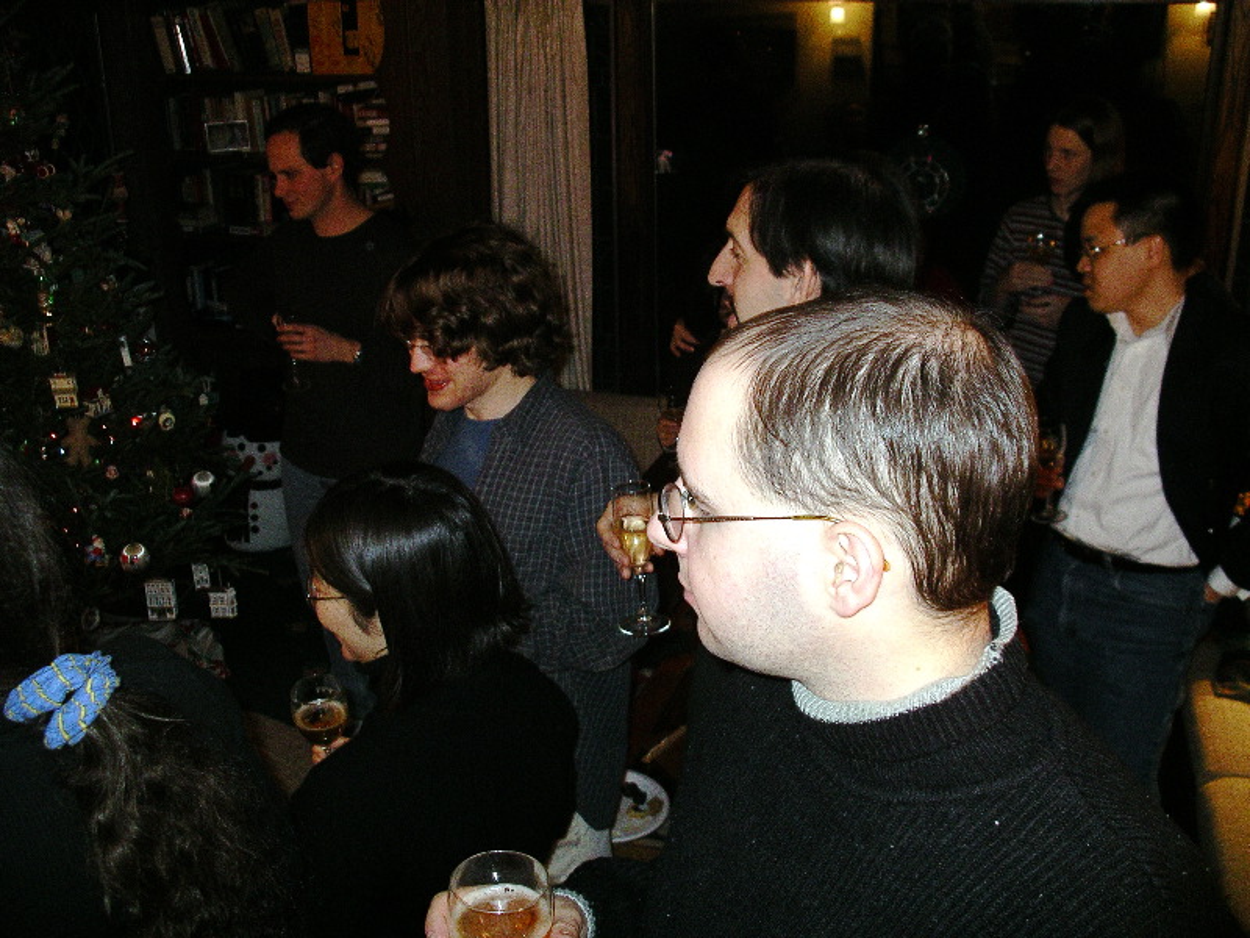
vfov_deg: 38.7
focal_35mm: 37
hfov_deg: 50.1
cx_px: 625
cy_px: 469
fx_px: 1336
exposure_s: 1/40
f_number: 2.8
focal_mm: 7.8
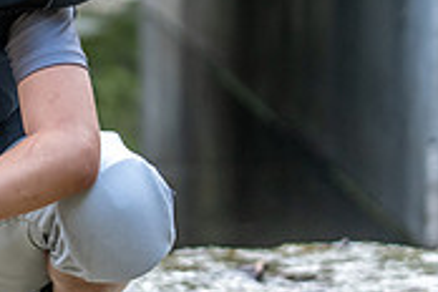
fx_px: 3285
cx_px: -152
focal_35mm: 270
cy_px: 20
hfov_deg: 7.5
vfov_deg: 5.1
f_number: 2.8
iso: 640
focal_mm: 70
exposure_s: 1/320
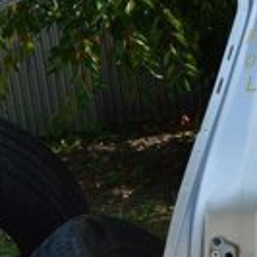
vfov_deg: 9.4
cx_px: 193
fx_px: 1546
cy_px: 254
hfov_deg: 9.5
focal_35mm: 184
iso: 400
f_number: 11
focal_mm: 30
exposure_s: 1/500
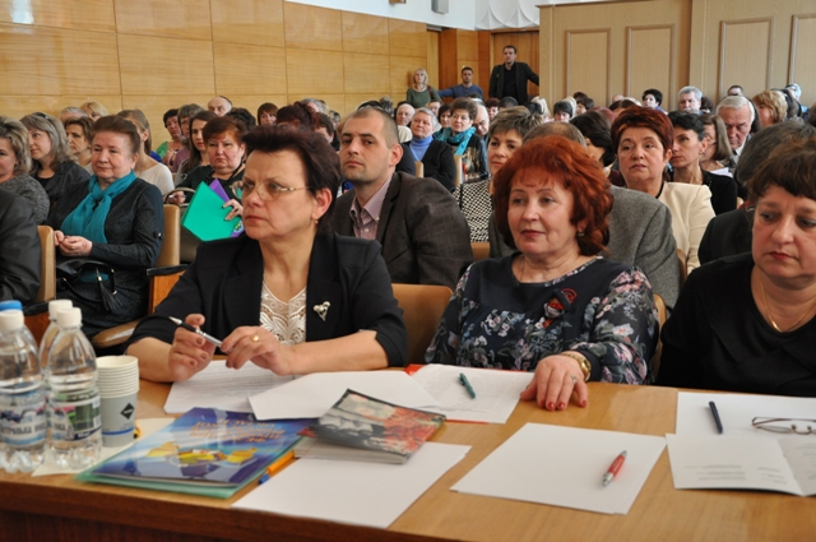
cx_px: 408
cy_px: 271
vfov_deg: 28.0
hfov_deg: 41.2
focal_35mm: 48
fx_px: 1087
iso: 800
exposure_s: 1/80
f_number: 5.6
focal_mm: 32
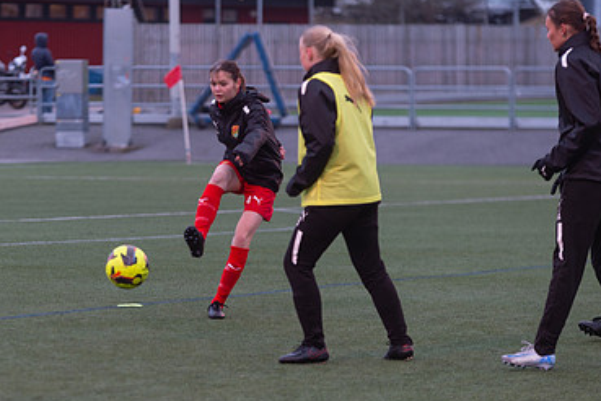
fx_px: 4307
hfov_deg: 8.0
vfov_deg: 5.3
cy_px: 228
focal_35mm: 258
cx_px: 199
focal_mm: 160
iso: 500
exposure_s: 1/400
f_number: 3.2
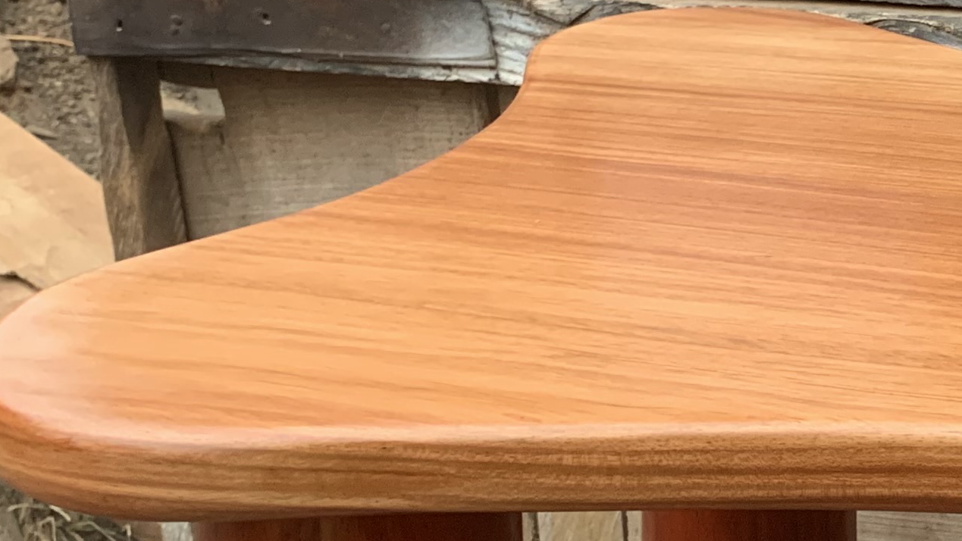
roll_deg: -0.1
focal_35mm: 90
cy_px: 190
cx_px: 1016
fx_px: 2296
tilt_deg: -17.2
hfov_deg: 22.5
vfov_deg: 13.4
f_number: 1.8
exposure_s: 1/60
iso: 160
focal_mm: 4.25
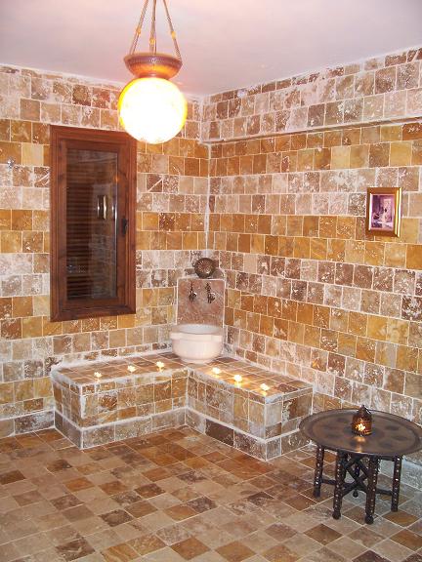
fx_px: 553
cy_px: 281
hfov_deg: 41.8
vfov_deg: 54.0
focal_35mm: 34
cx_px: 211
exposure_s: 1/2
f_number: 2.7
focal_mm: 5.6
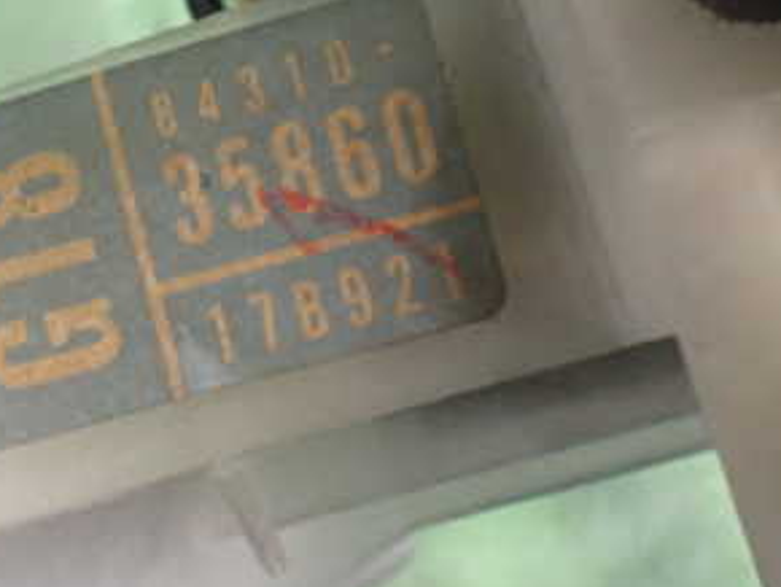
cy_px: 215
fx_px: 1400
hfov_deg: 30.5
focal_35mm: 62
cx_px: 167
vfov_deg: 23.6
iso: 800
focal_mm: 5.4
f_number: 2.3
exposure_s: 1/50
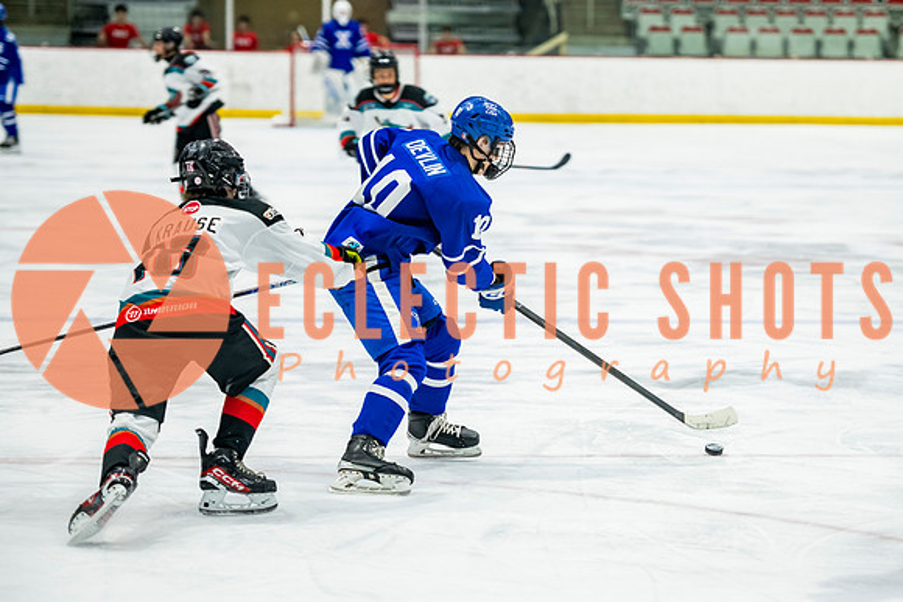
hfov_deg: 13.6
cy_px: 342
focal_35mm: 150
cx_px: 550
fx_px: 3774
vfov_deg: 9.1
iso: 1600
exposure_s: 1/800
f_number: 3.2
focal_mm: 122
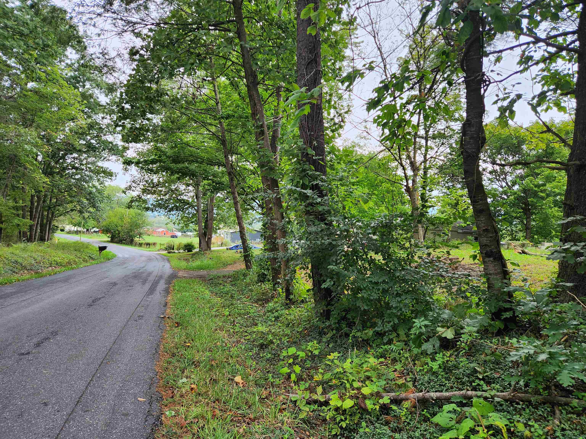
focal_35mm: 23
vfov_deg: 58.9
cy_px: 220
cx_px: 293
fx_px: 389
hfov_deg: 73.9
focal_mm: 5.4
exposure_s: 1/180
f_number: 1.8
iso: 32
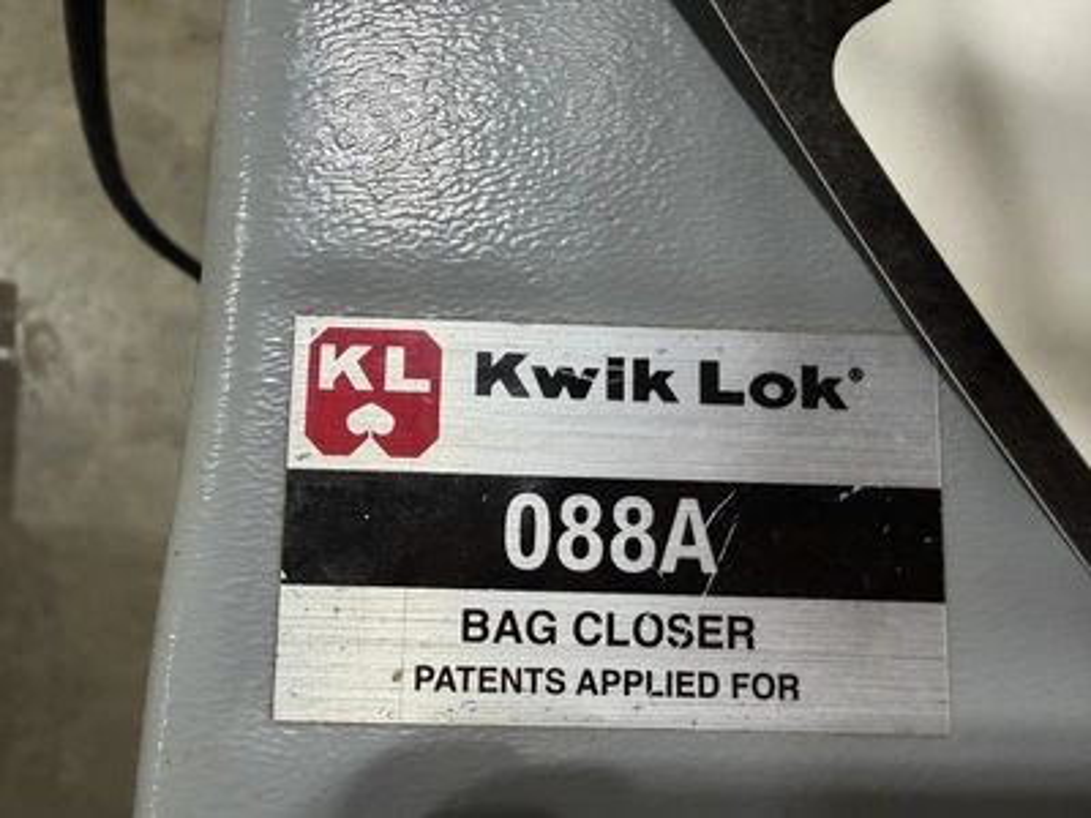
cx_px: 546
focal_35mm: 24
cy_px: 409
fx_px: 756
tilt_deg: -83.5
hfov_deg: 71.6
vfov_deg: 56.8
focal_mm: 2.22
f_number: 2.2
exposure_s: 1/120
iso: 160
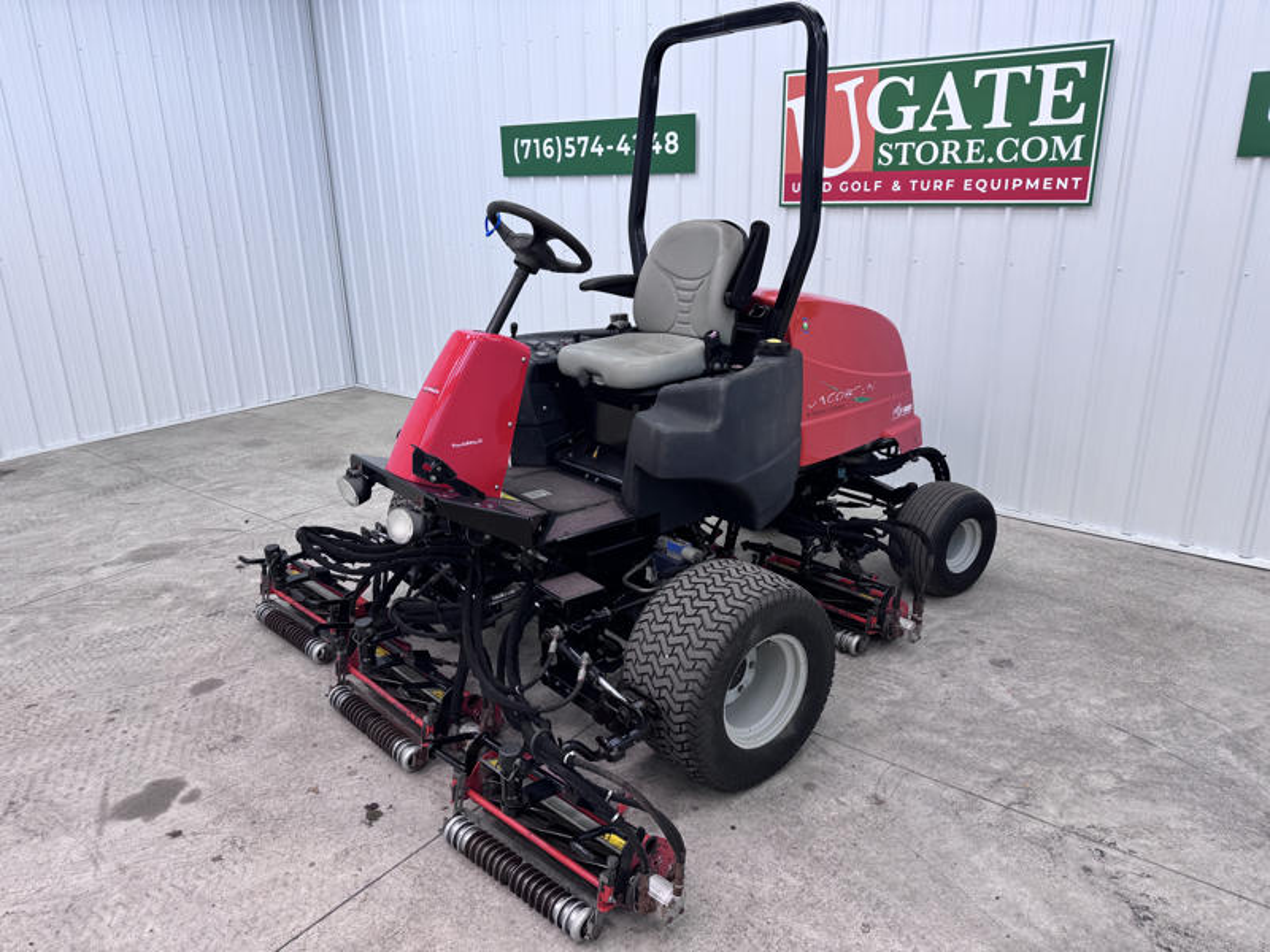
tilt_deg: -18.5
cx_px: 635
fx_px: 881
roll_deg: +0.1
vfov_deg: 56.8
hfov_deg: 71.6
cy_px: 476
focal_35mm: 24
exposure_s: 1/120
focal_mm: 6.76
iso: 80
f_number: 1.78
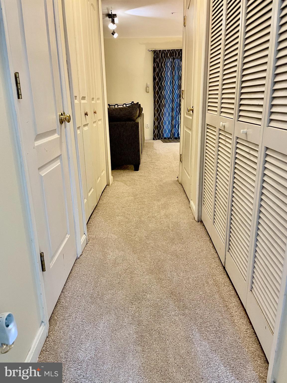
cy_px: 192
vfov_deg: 67.3
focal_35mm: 26
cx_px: 144
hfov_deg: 53.1
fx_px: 287
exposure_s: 1/60
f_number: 1.6
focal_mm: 4.2
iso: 250
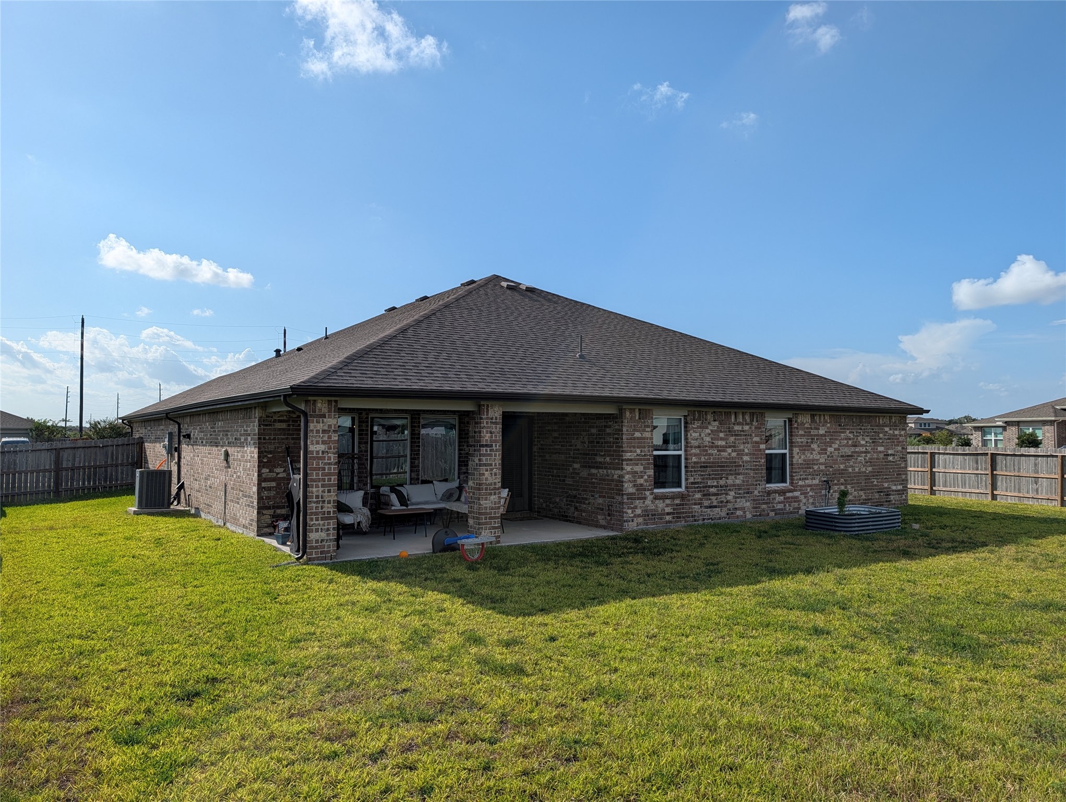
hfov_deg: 71.5
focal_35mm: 24
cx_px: 533
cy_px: 401
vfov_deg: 56.9
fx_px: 740
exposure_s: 1/2252
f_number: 1.68
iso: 22
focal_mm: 6.9
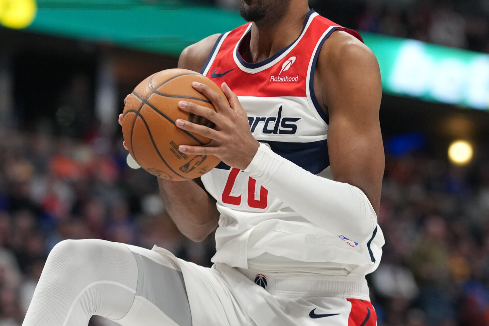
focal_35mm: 224
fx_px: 3043
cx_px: 273
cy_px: 163
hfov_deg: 9.2
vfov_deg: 6.1
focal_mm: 85
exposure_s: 1/2000
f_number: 1.8
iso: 2000
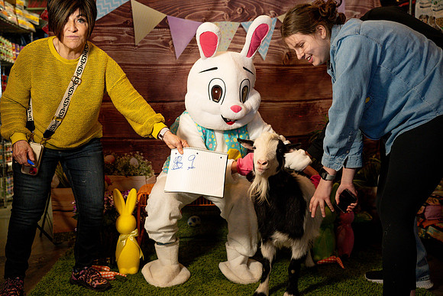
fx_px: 443
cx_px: 222
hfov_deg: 53.1
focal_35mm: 36
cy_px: 148
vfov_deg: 36.9
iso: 4000
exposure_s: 1/500
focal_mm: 36
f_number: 2.8
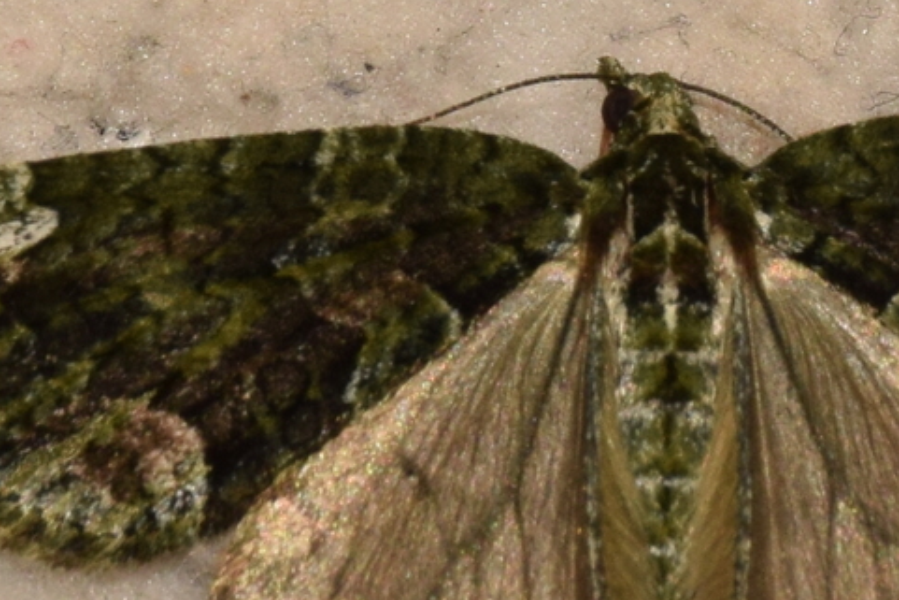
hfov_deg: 4.9
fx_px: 10466
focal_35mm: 419
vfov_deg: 3.3
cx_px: 671
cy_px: 357
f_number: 14
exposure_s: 1/160
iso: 400
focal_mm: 140
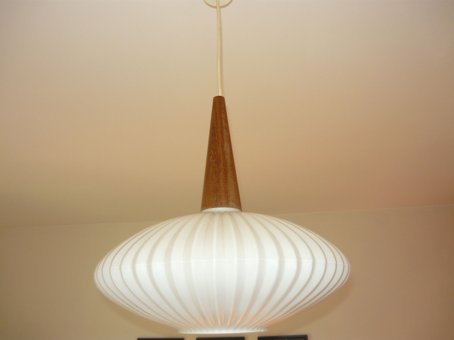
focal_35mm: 33
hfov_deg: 55.4
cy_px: 170
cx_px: 227
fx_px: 433
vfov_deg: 42.9
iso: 100
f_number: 2.8
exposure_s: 1/40
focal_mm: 5.5
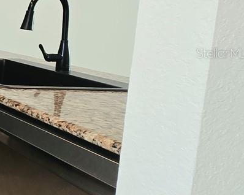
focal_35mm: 51
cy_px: 53
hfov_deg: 19.8
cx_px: -236
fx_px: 368
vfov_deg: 29.3
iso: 160
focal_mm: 2.2
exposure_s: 1/60
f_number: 2.2
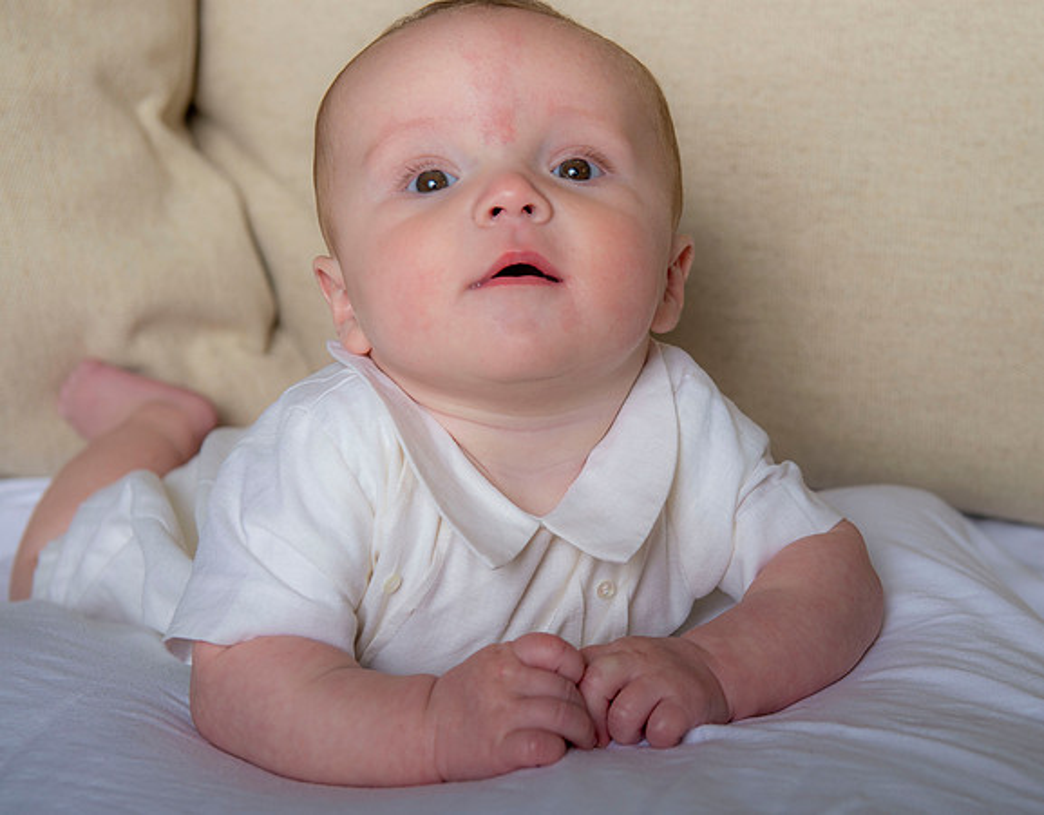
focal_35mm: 70
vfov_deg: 21.6
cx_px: 663
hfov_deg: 27.4
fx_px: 2134
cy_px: 441
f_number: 5
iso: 200
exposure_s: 1/200
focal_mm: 58
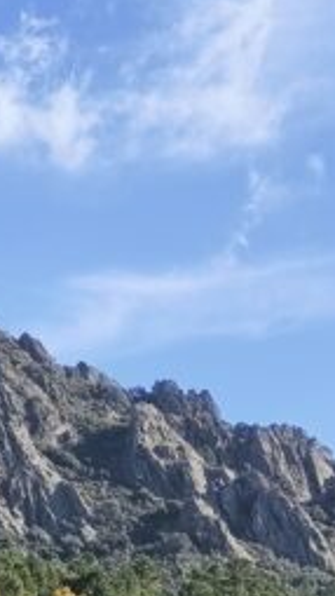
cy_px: 627
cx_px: 80
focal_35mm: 233
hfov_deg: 5.2
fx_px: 3677
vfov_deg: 9.2
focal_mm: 6.14
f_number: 1.65
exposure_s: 1/987
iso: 50
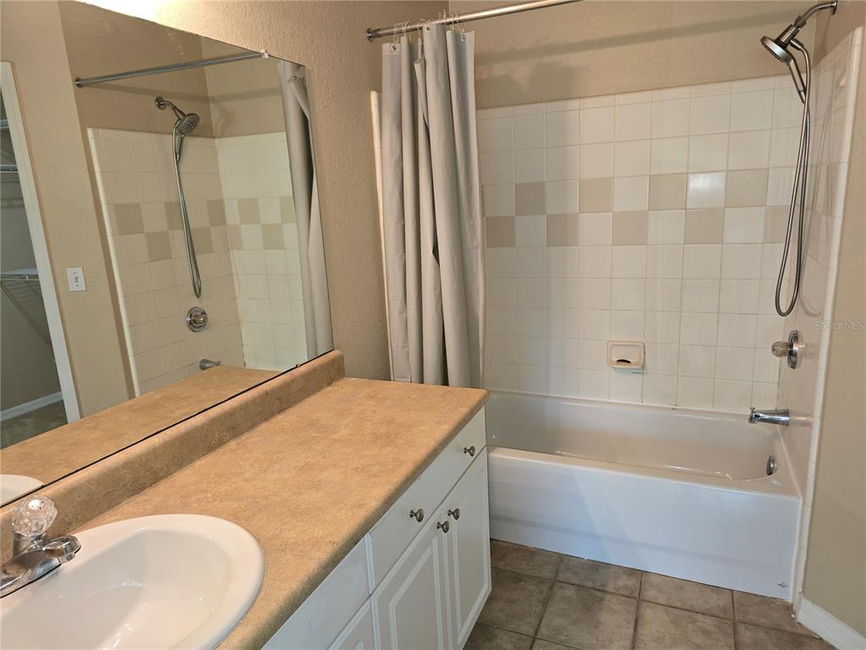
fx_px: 575
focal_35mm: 23
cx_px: 433
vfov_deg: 58.9
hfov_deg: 73.9
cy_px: 325
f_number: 1.7
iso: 100
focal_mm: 6.3
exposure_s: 1/40
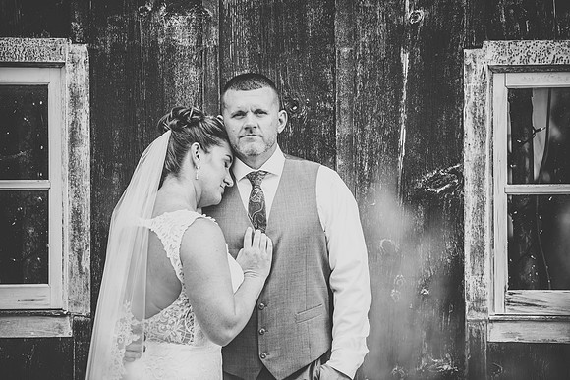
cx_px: 285
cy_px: 190
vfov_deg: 8.9
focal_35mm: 155
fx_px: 2455
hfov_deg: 13.2
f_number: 2.8
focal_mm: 155
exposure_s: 1/400
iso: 200
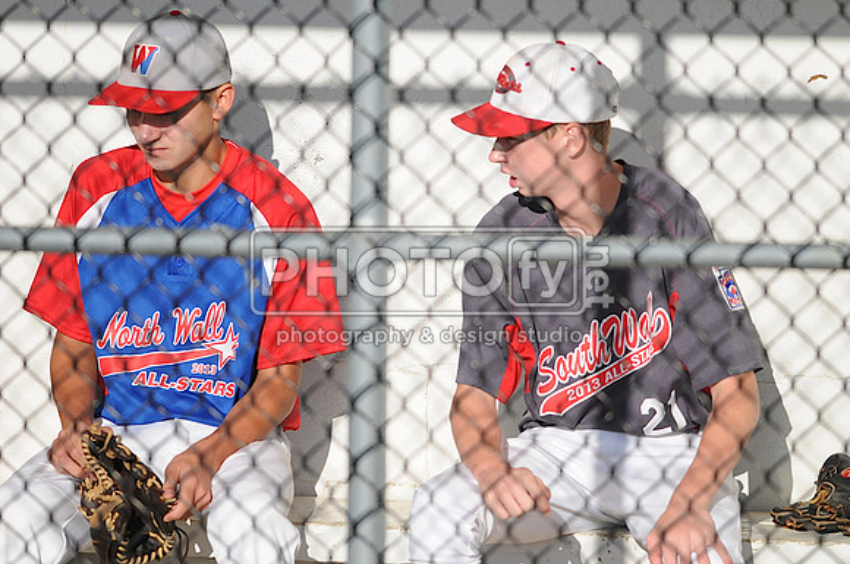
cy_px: 282
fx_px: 10610
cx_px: 425
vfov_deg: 3.0
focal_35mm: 450
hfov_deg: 4.6
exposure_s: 1/1600
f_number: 4
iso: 200
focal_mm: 300
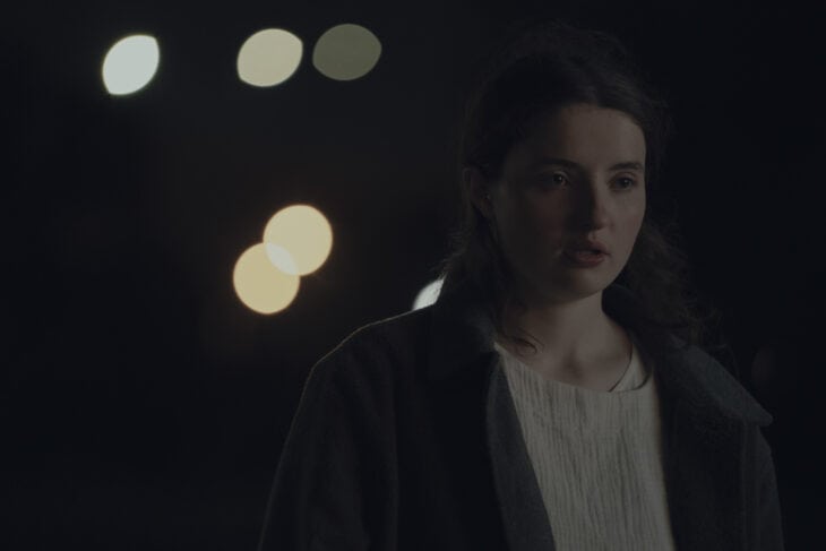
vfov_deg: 6.9
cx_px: 413
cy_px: 276
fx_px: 4589
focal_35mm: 200
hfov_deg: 10.3
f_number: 2.8
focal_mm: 200
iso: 6400
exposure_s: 1/50
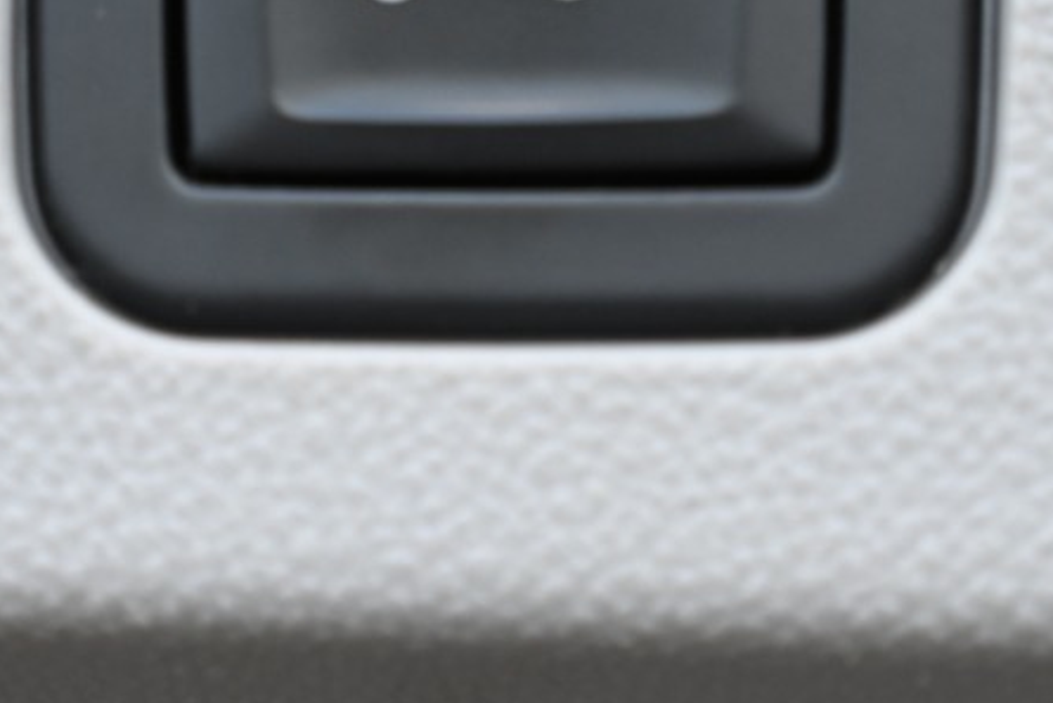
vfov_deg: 5.4
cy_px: 24
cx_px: 532
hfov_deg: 8.1
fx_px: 7461
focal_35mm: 255
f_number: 4
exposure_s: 1/250
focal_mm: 70
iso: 400
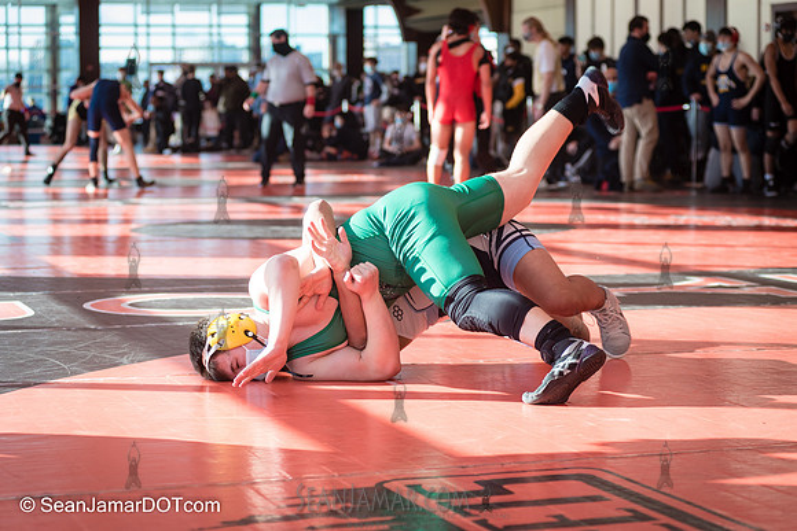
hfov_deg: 23.0
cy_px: 266
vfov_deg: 15.5
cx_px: 398
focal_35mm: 88
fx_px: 1955
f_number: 4
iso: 400
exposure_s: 1/400
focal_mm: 80
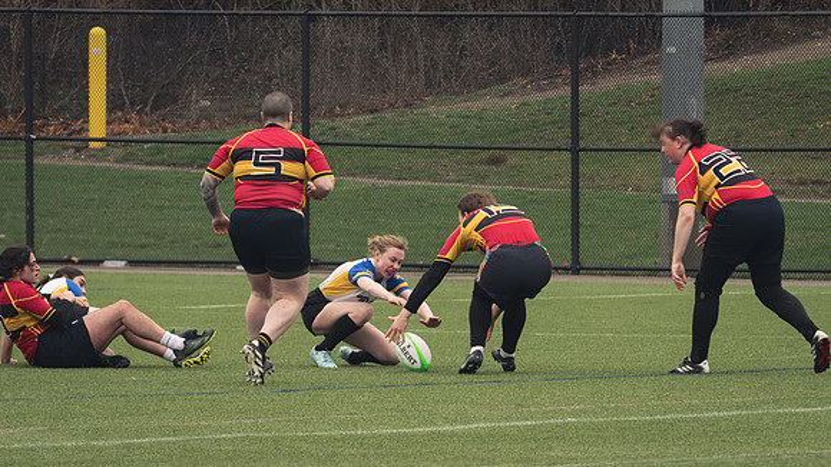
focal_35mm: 474
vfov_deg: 2.6
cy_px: 346
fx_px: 10453
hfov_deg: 4.6
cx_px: 483
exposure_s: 1/800
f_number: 6.3
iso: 1000
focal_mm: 240
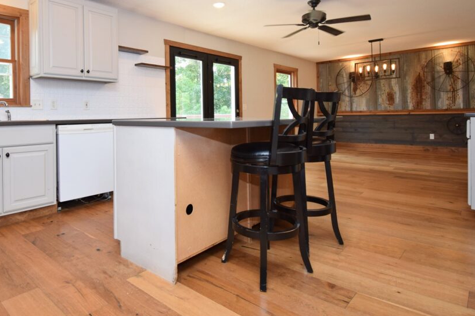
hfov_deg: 77.9
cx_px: 197
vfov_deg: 56.3
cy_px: 111
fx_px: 290
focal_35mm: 22
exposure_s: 1/100
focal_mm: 10
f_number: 5
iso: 400
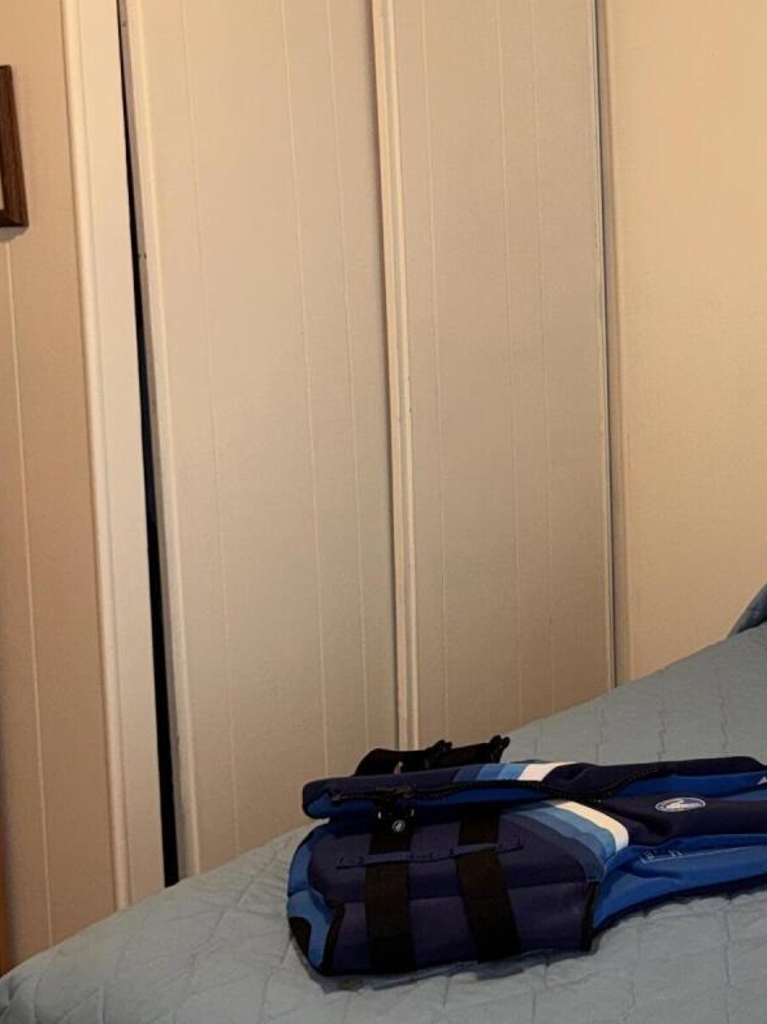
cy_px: 345
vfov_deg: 31.4
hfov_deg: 23.0
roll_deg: +2.0
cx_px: 779
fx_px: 1803
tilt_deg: -5.1
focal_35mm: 61
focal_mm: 6.76
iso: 80
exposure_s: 1/27
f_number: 1.78
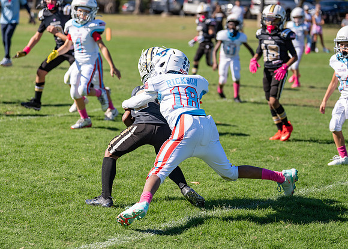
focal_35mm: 102
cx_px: 144
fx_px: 1009
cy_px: 115
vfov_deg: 14.0
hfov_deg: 19.6
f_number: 2.8
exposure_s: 1/2500
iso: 160
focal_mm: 88
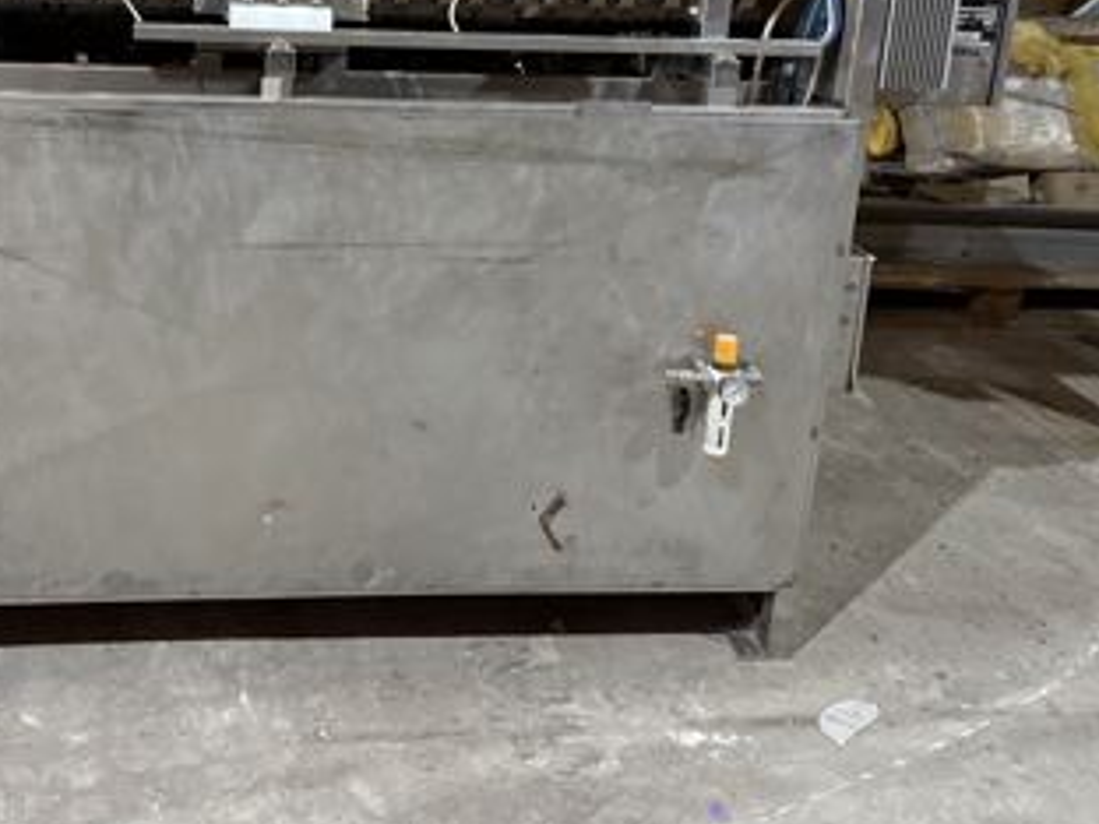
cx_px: 328
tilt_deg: -14.6
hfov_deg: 45.7
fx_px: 1270
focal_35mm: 40
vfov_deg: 35.0
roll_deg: -2.5
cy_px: 183
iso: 800
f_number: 1.78
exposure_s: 1/25
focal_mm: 6.76
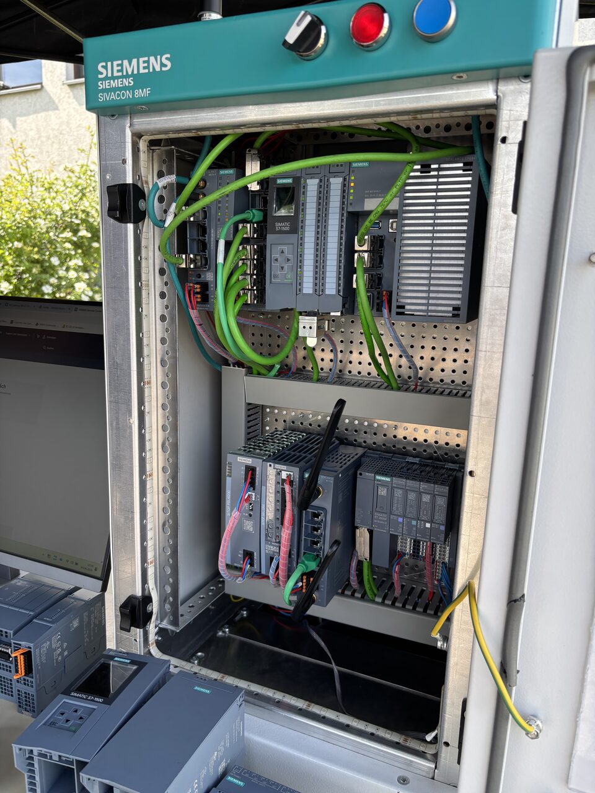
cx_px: 298
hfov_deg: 53.1
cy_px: 396
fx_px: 596
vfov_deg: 67.3
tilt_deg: -10.3
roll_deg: -0.8
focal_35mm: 26
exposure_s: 1/258
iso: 40
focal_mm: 5.96
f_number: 1.6
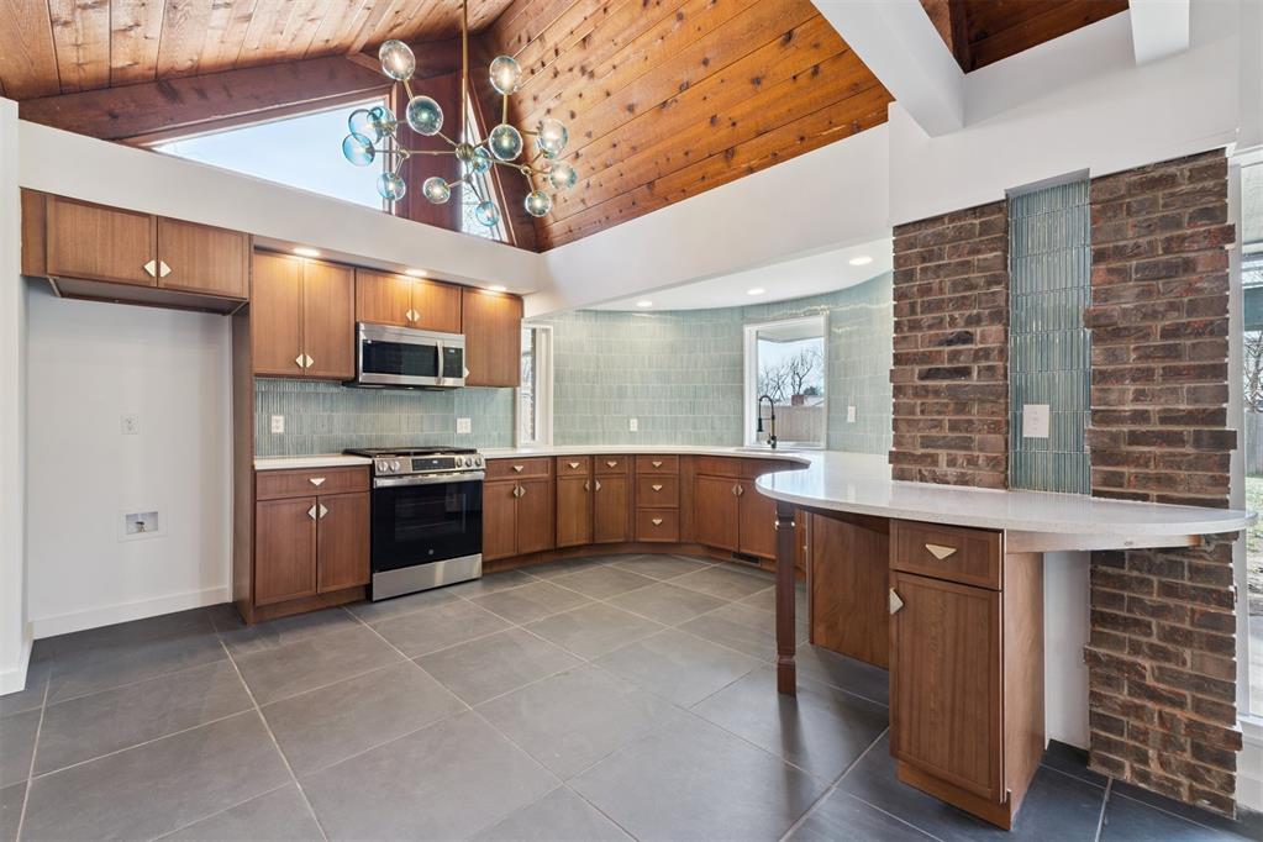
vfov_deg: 77.3
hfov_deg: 100.4
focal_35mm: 15
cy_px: 421
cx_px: 632
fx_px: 526
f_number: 8
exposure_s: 1/20
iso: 80
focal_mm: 10
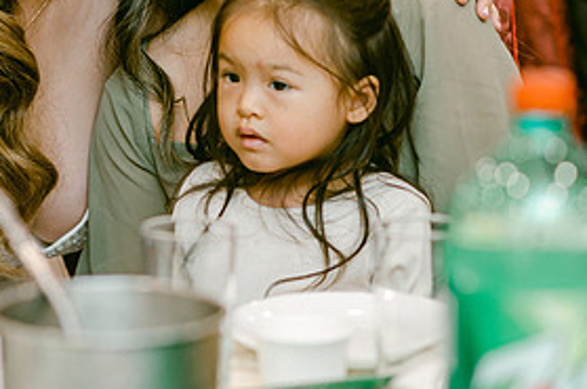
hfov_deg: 11.1
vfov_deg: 7.4
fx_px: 3011
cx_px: 42
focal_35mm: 185
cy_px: 25
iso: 320
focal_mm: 85
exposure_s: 1/125
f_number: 2.5
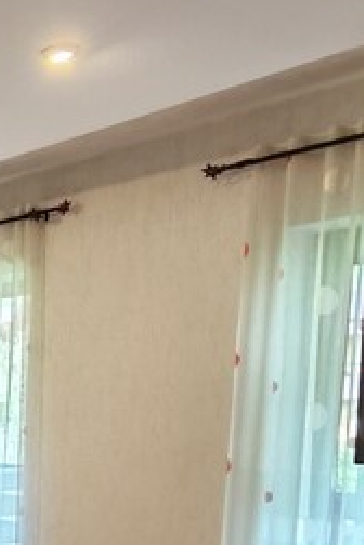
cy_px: 497
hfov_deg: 20.6
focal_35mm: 55
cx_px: -202
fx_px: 834
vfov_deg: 34.1
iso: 200
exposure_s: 1/33
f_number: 2
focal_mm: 1.82
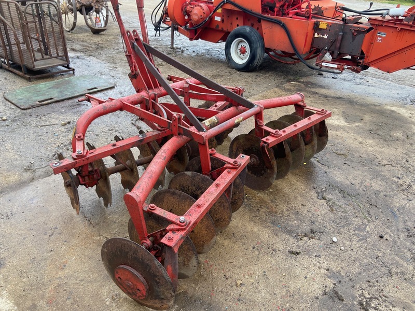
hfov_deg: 67.3
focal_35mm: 26
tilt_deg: -32.7
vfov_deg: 53.1
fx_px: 312
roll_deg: -3.0
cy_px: 156
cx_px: 208
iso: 32
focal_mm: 4.25
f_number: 1.8
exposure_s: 1/198
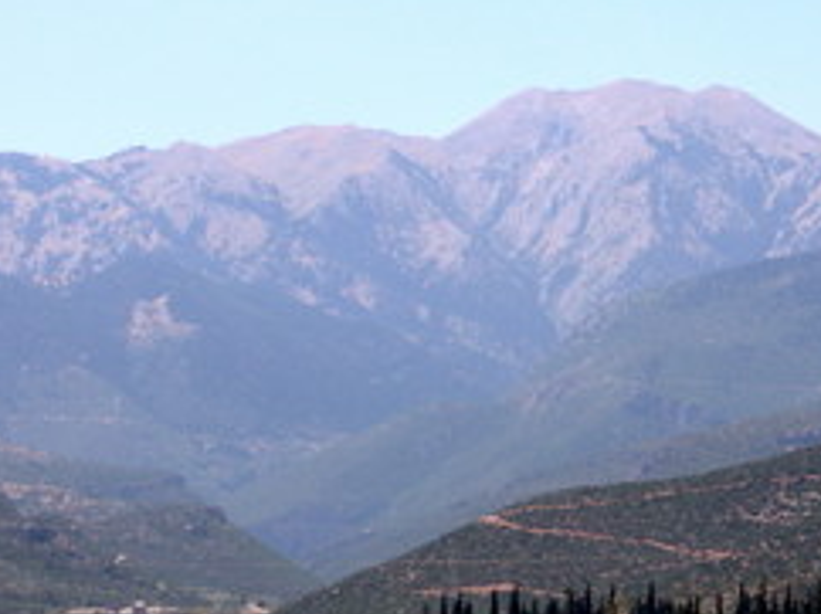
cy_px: 275
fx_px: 5923
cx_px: 587
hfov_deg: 7.9
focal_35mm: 250
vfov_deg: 5.9
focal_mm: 26.3
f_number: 5.8
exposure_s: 1/241
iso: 64
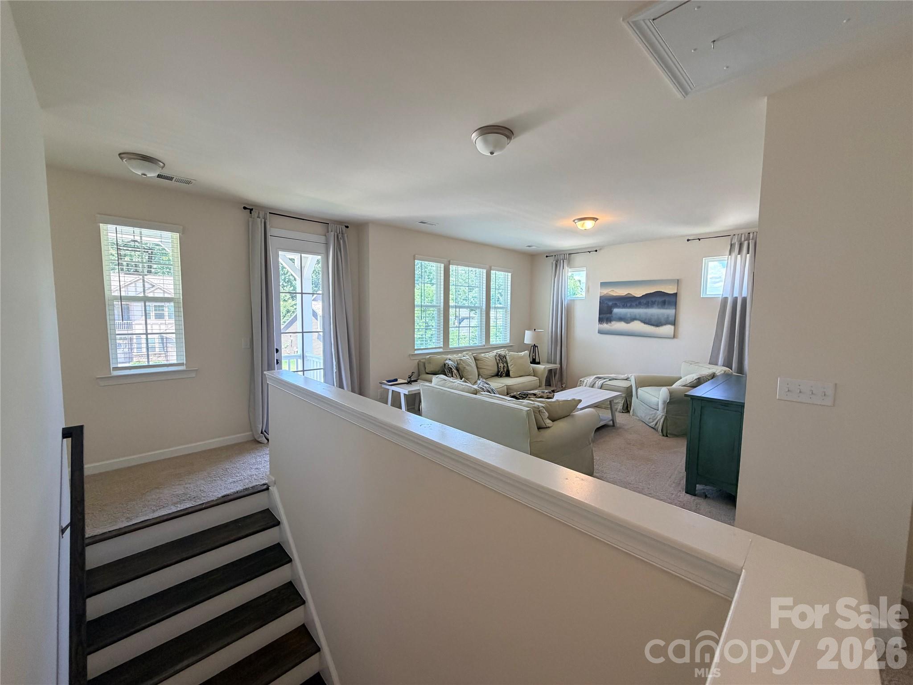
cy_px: 342
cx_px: 456
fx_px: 369
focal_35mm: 14
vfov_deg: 85.7
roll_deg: -0.1
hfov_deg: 102.1
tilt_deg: -4.0
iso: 250
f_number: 2.2
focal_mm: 2.22
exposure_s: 1/120
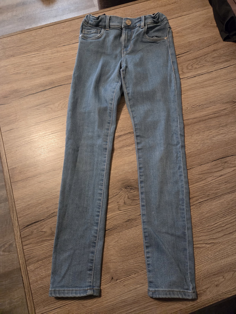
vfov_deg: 73.9
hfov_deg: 58.9
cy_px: 157
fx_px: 209
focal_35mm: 23
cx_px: 118
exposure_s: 1/100
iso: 1600
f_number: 1.8
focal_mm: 5.4
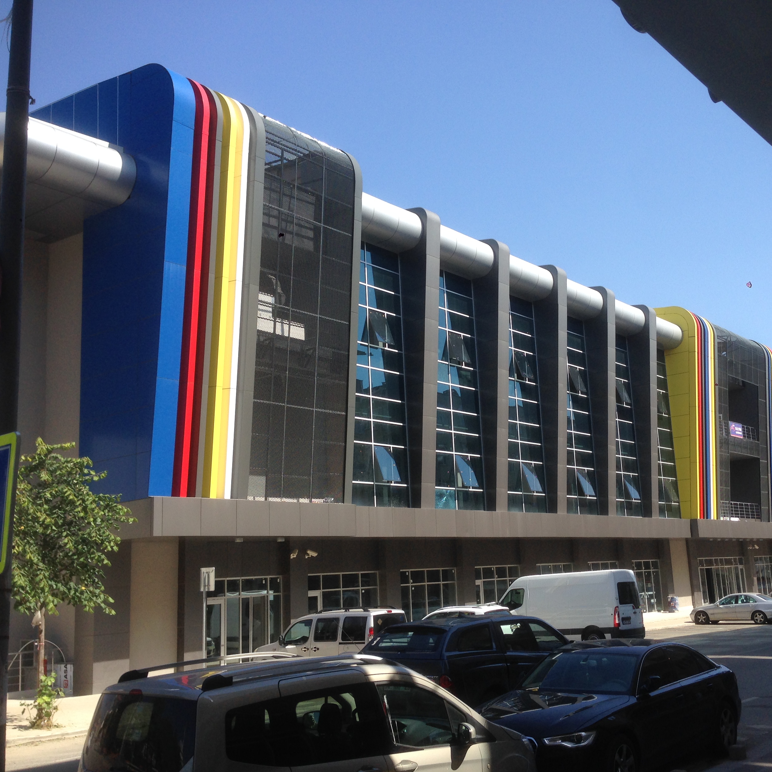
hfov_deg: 42.7
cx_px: 455
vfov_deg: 42.8
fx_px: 984
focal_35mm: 39
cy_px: 387
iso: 50
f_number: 2.4
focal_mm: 4.12
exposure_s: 1/985
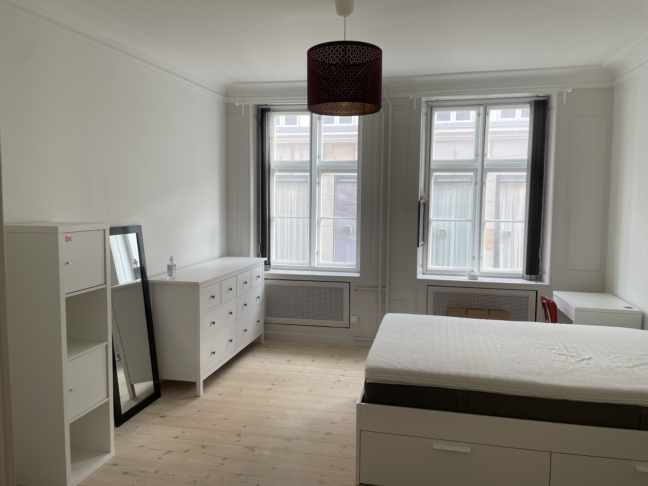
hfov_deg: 67.3
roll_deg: -0.5
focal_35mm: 26
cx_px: 324
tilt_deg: -4.6
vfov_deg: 53.1
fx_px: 487
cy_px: 243
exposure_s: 1/100
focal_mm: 4.2
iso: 64
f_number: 1.6
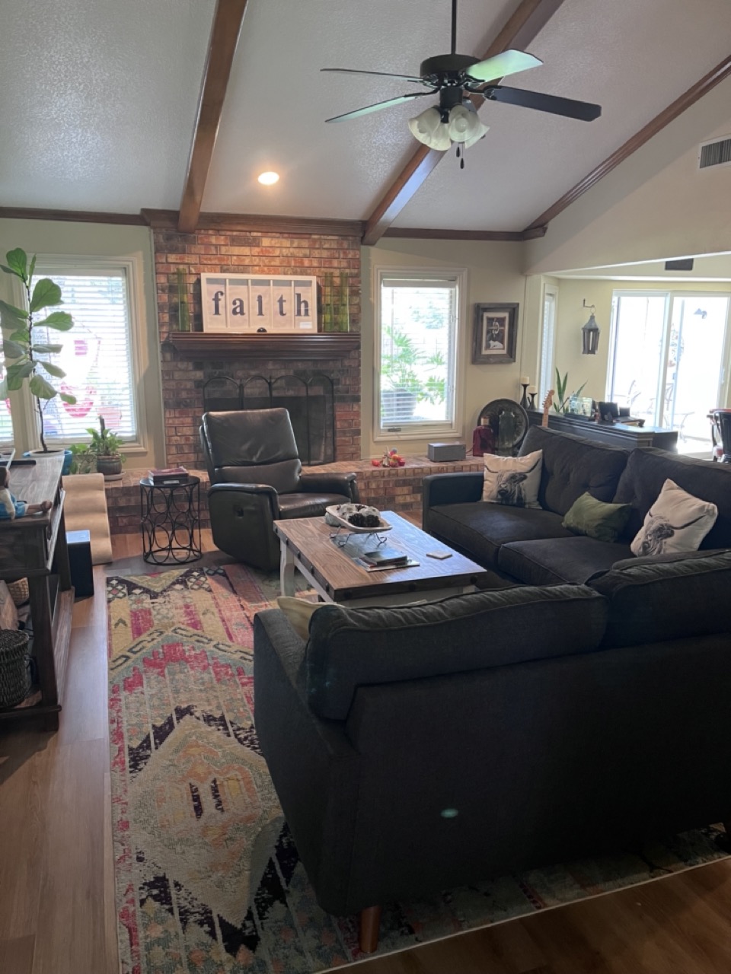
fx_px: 732
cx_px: 366
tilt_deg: -11.4
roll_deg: +0.3
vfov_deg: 67.3
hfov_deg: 53.1
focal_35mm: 26
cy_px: 487
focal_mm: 5.1
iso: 500
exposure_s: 1/60
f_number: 1.6
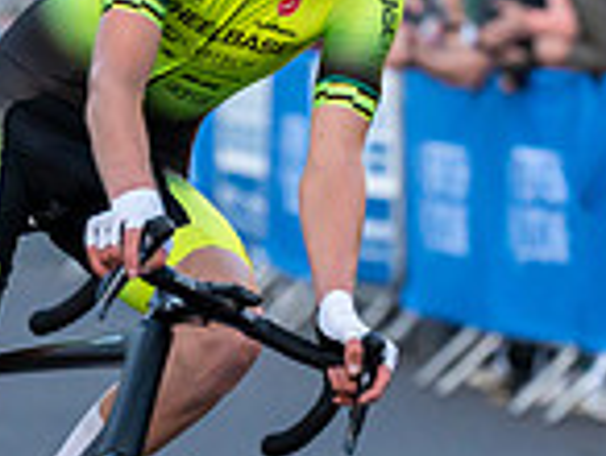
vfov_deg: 2.8
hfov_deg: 3.7
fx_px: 9311
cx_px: 174
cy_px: 238
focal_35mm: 531
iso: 2500
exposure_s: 1/800
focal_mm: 139
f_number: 2.8
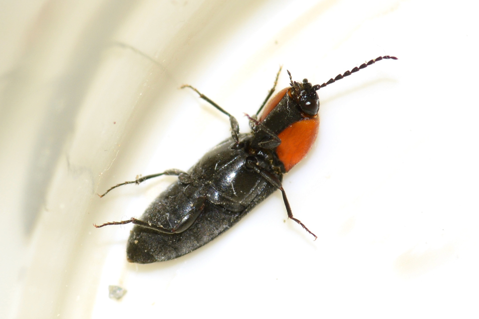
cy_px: 160
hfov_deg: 13.7
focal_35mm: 150
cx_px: 240
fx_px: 1996
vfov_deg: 9.1
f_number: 14
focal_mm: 100
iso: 100
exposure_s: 1/200
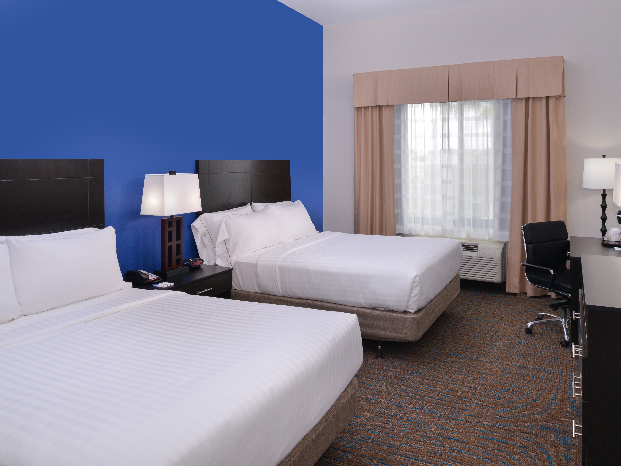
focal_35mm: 26
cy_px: 233
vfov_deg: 53.1
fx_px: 466
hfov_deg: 67.2
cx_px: 334
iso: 400
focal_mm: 24
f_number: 13
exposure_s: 1/30
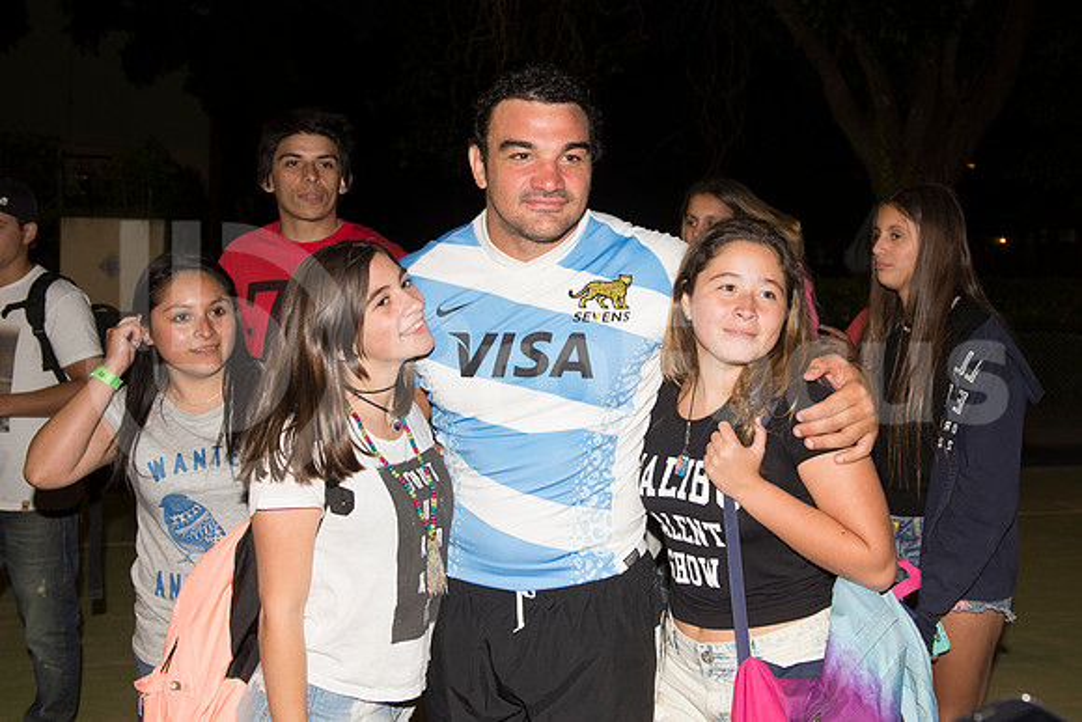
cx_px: 541
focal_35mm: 35
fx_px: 1052
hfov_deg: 54.4
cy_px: 361
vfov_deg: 37.9
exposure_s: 1/200
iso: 400
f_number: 5.6
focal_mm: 35
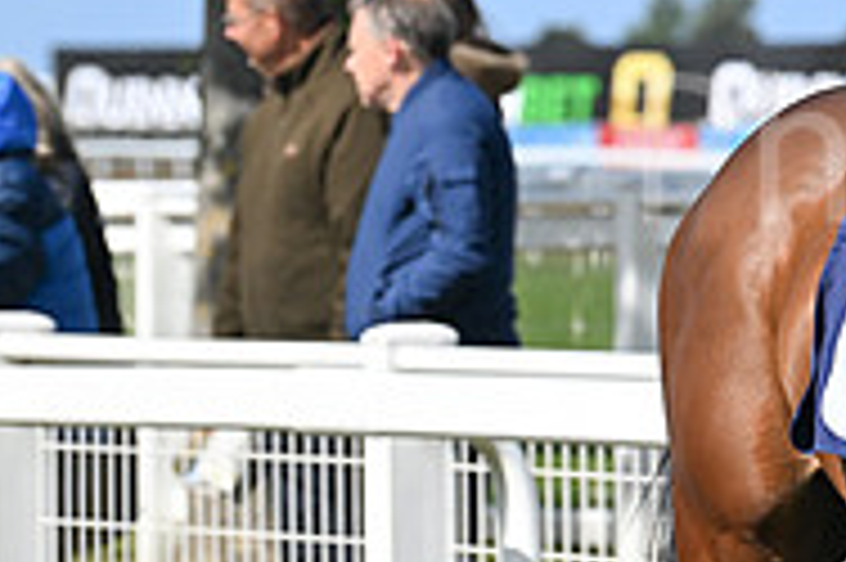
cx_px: 1224
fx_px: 10894
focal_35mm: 464
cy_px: -61
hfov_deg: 4.4
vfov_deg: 3.0
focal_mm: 150
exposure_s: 1/2000
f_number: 5.6
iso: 400
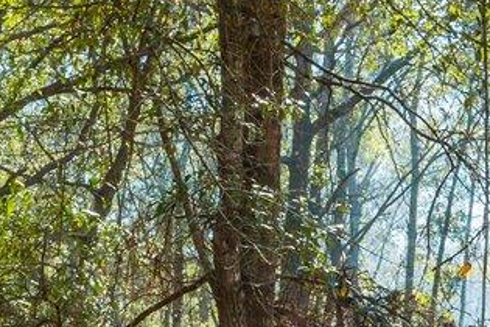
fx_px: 1592
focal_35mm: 117
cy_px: 447
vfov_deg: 11.4
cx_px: -67
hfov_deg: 16.9
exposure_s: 1/50
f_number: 9
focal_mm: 18
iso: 100
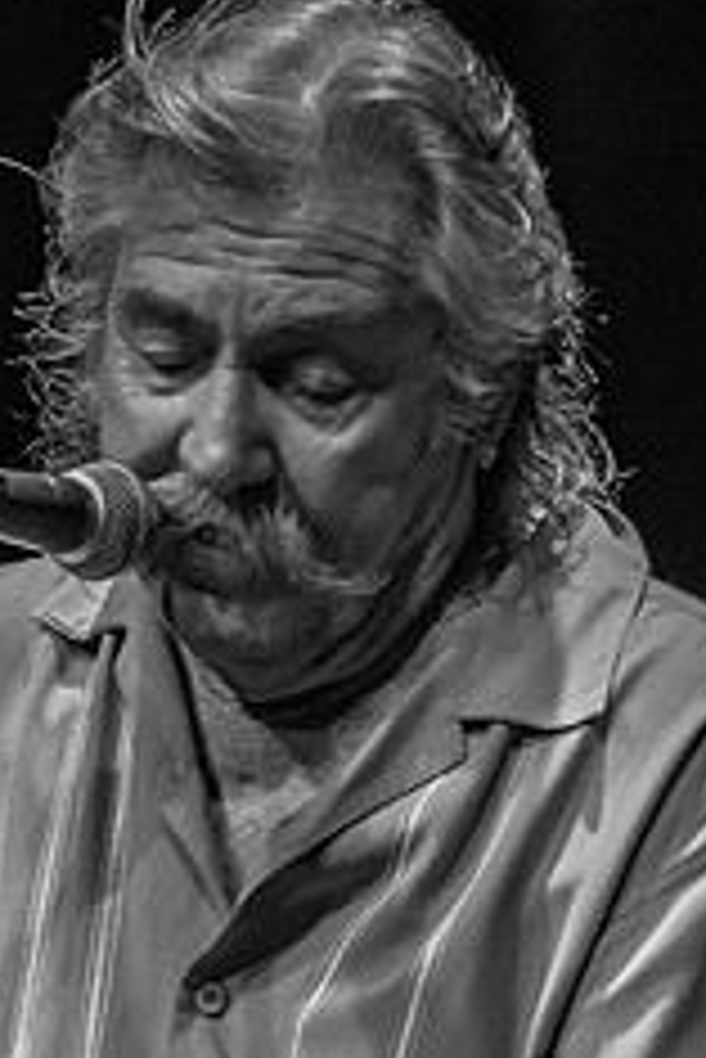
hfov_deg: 1.7
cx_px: 324
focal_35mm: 834
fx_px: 24496
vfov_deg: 2.5
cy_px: 1013
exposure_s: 1/160
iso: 1600
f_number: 4
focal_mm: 200
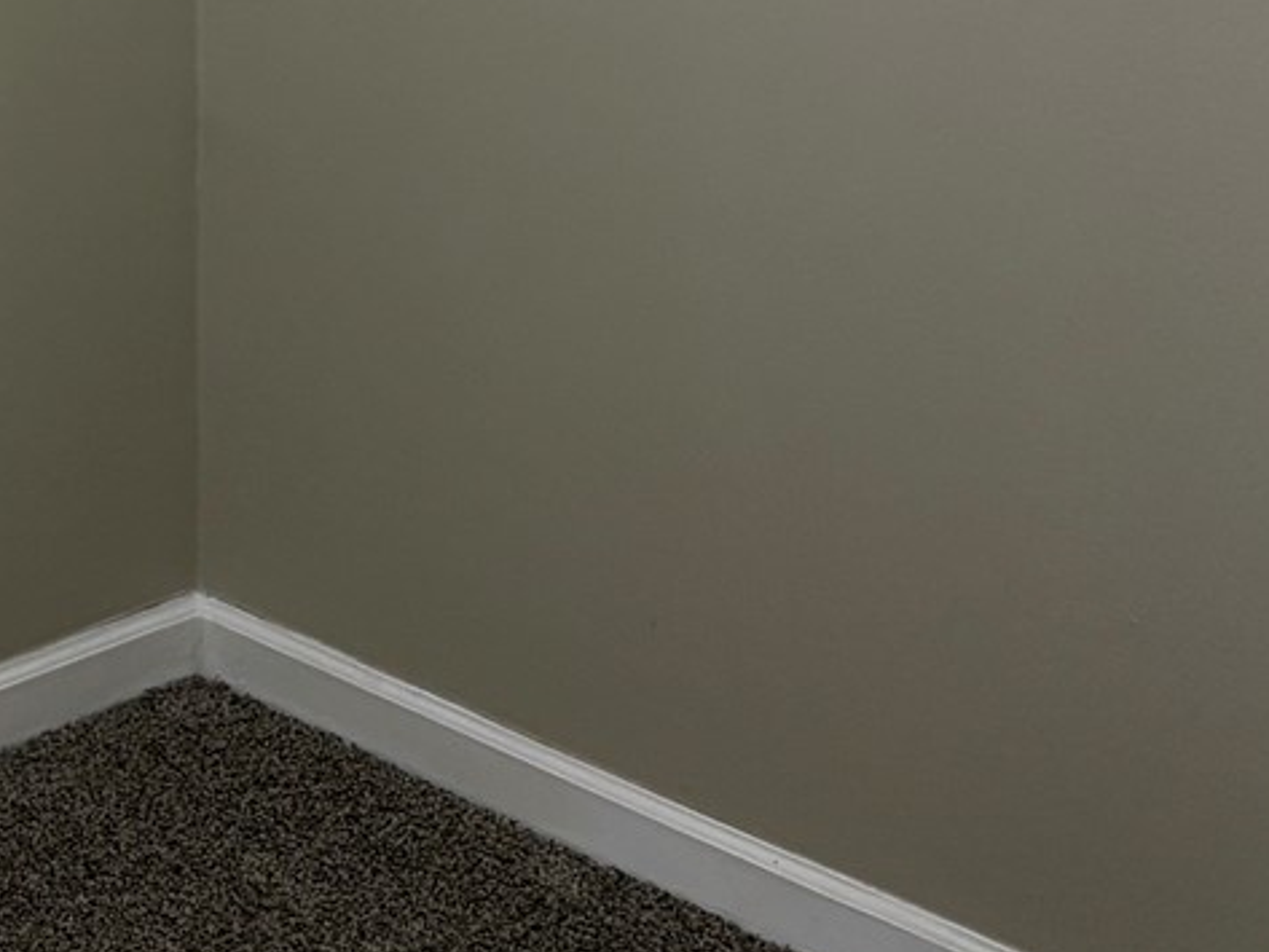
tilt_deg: -4.0
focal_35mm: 88
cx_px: -416
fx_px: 3227
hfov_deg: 20.2
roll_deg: +0.9
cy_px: -536
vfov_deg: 15.3
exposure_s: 1/60
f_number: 1.6
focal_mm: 5.96
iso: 160
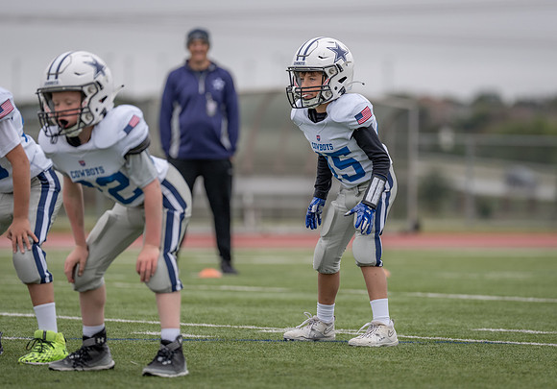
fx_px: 4956
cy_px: 191
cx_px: 319
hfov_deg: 6.4
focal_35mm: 316
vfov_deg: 4.5
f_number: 2.8
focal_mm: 200
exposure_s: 1/1250
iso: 200
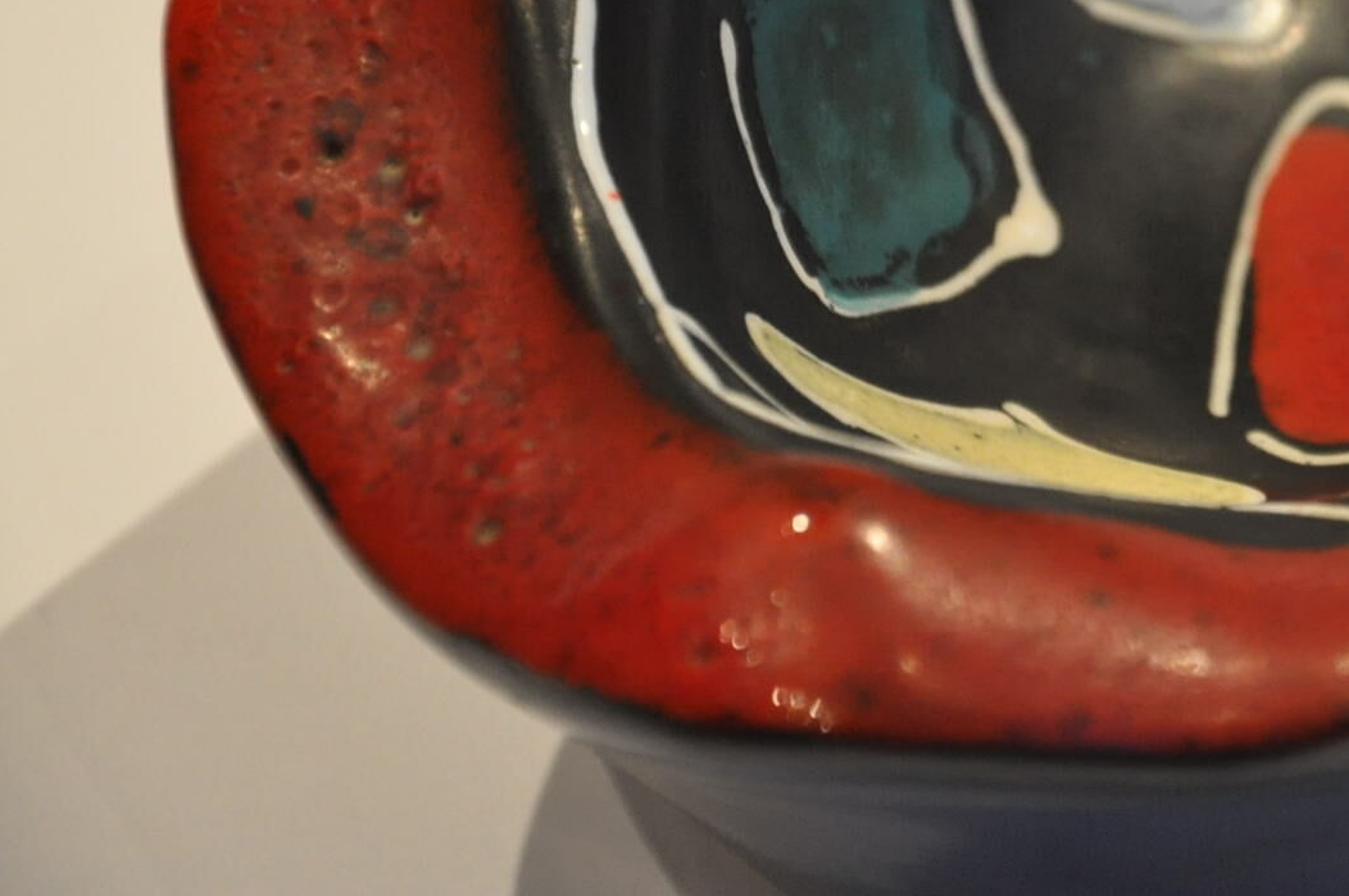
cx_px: 1341
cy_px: -14
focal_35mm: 321
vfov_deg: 4.3
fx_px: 12016
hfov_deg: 6.4
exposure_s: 1/25
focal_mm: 105
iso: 1600
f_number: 5.6
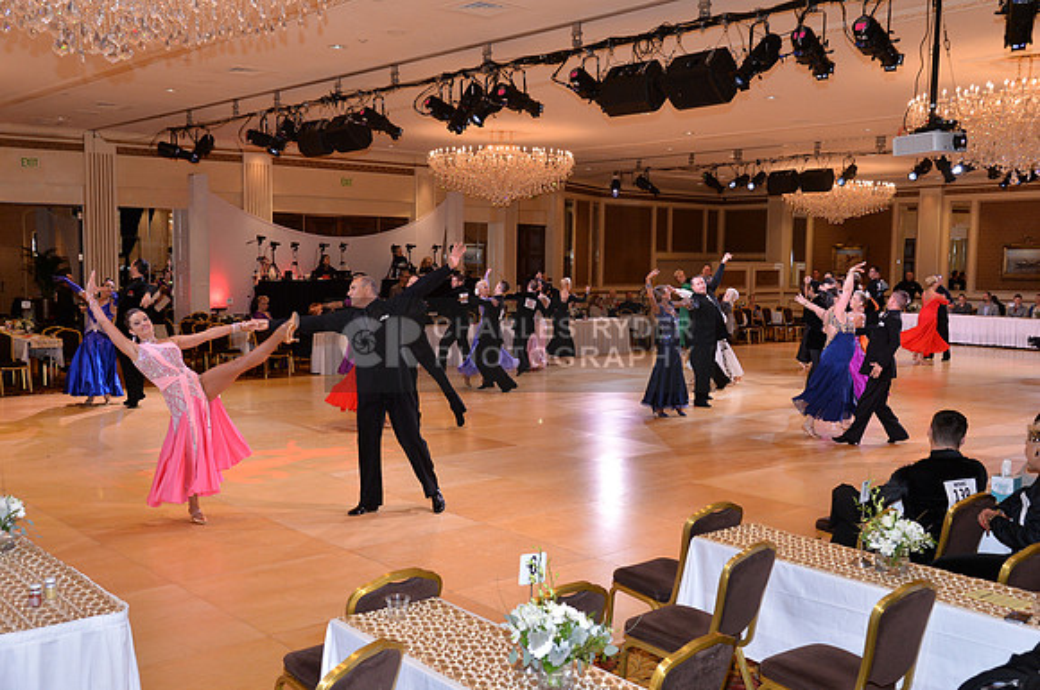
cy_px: 345
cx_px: 520
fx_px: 1096
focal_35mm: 38
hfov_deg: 50.8
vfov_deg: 35.0
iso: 1600
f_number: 5.6
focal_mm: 38
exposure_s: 1/250
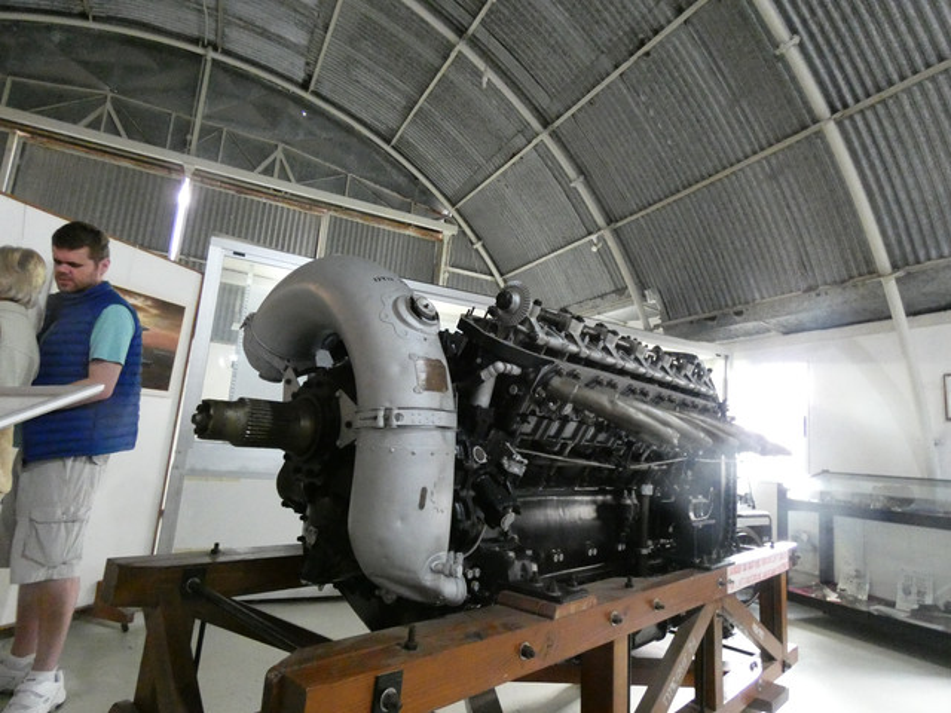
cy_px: 356
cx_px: 476
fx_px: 549
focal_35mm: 20
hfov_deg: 81.7
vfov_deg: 66.0
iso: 1600
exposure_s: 1/50
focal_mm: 3.6
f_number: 2.8
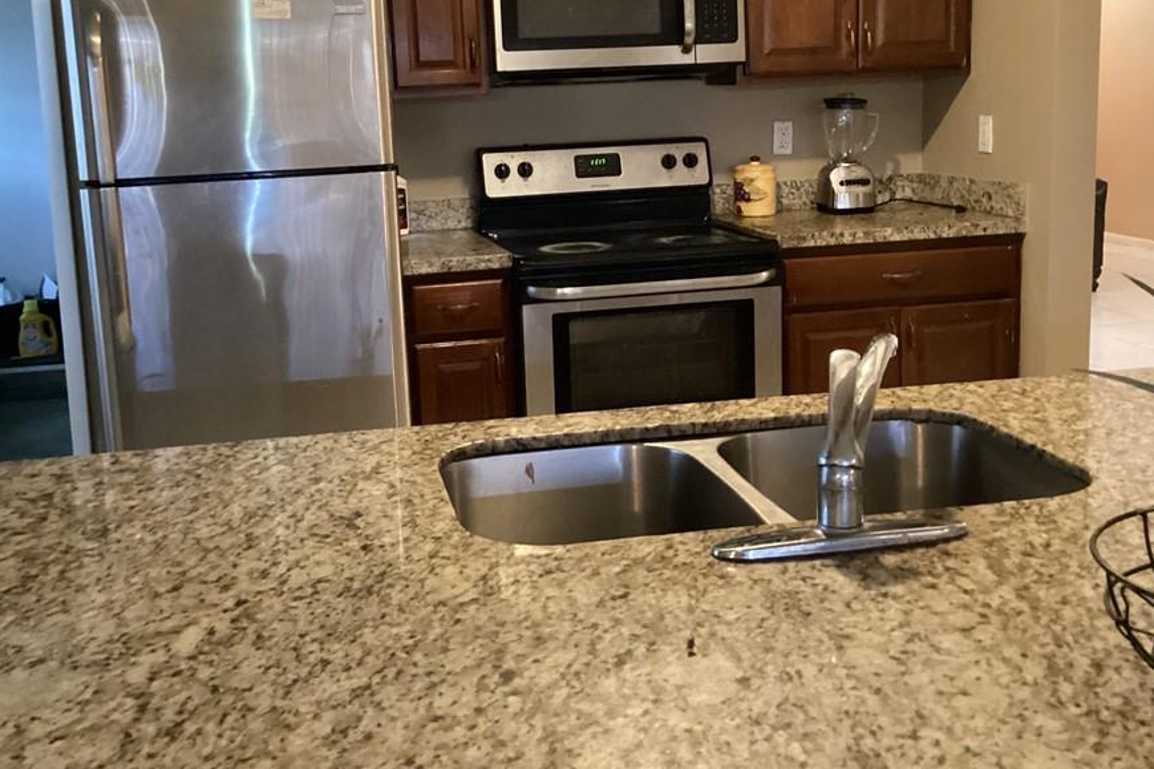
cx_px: 536
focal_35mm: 38
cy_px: 270
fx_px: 1218
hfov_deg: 50.7
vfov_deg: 34.8
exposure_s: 1/20
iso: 640
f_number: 2.4
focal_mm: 3.3
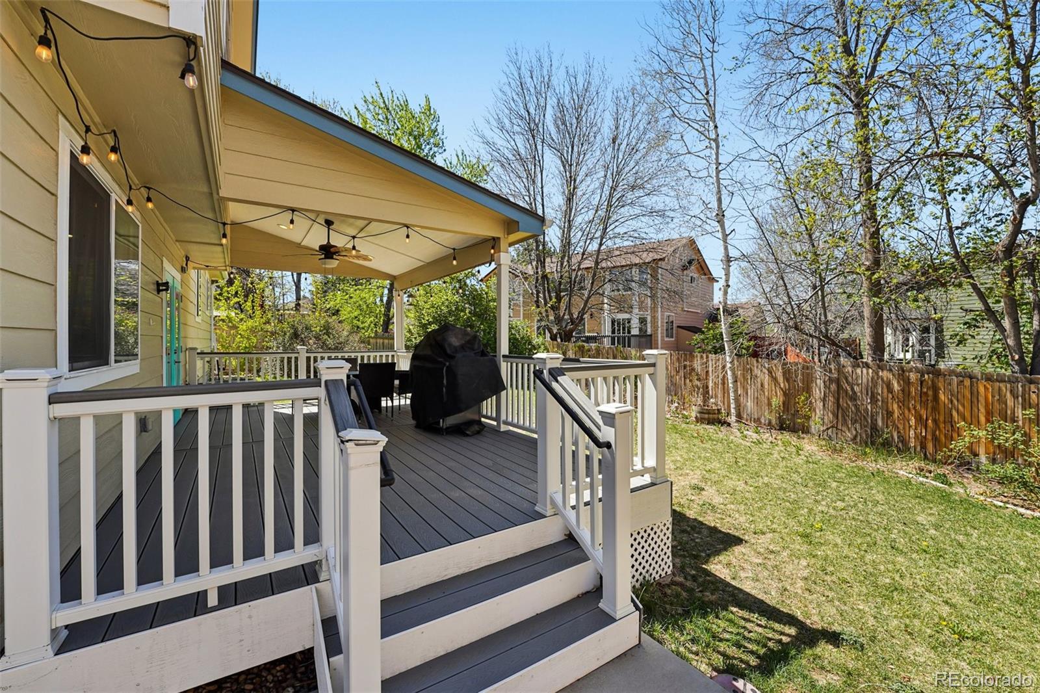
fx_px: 404
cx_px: 520
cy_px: 346
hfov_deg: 104.3
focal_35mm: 14
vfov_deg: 81.2
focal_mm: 14
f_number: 8
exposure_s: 1/125
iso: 100
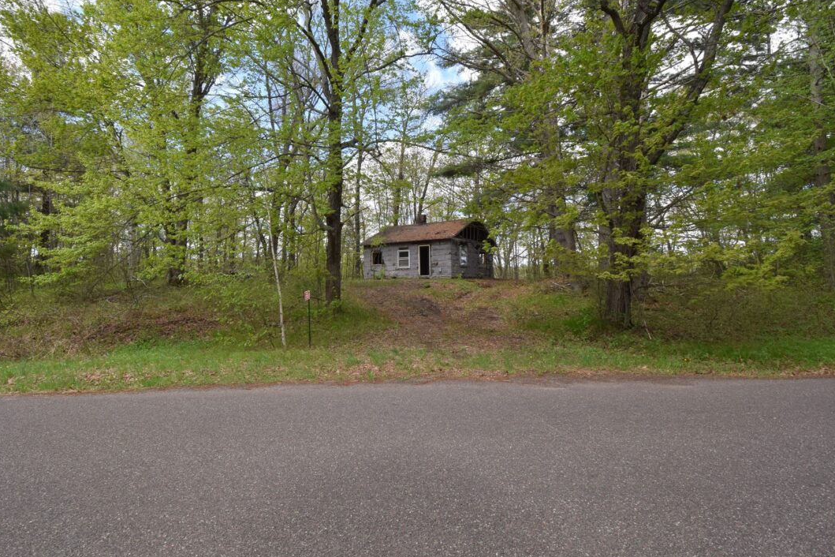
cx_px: 389
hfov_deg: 93.1
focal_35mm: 17
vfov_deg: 70.3
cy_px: 257
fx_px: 394
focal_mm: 10
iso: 320
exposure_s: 1/200
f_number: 11
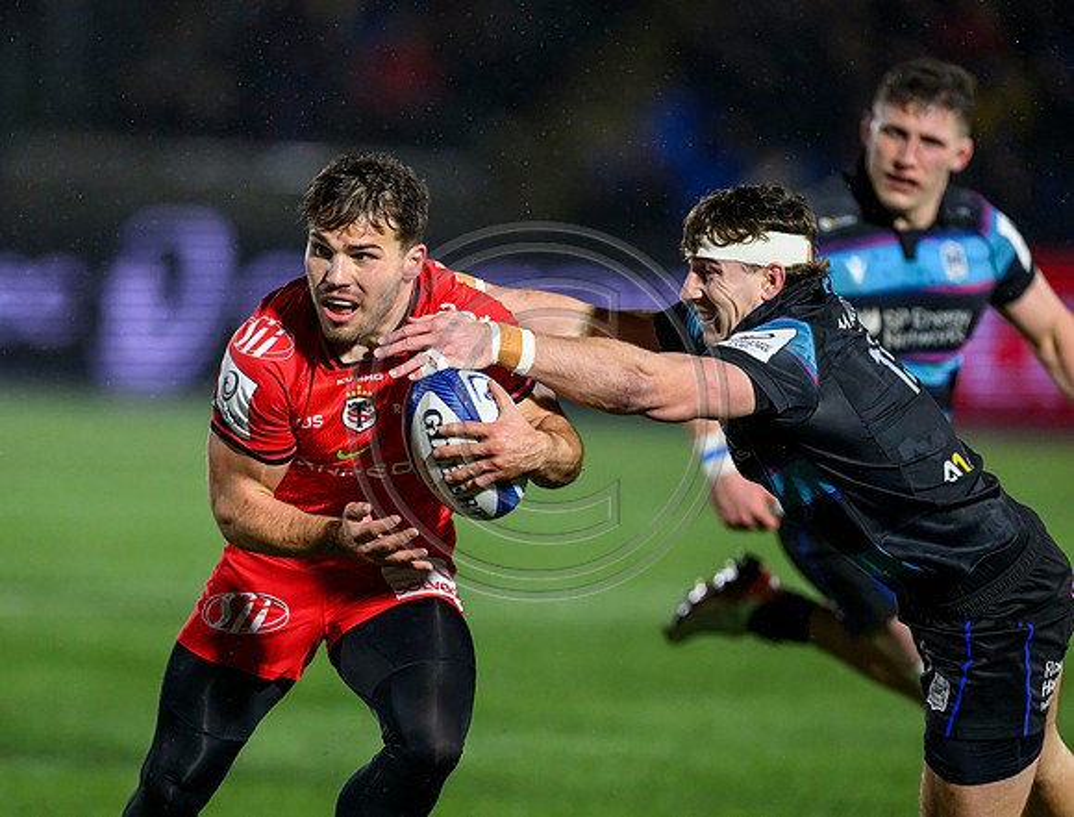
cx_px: 359
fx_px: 15879
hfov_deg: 3.9
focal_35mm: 509
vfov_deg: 2.9
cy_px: 476
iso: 5000
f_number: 3.2
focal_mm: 400
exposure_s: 1/2500
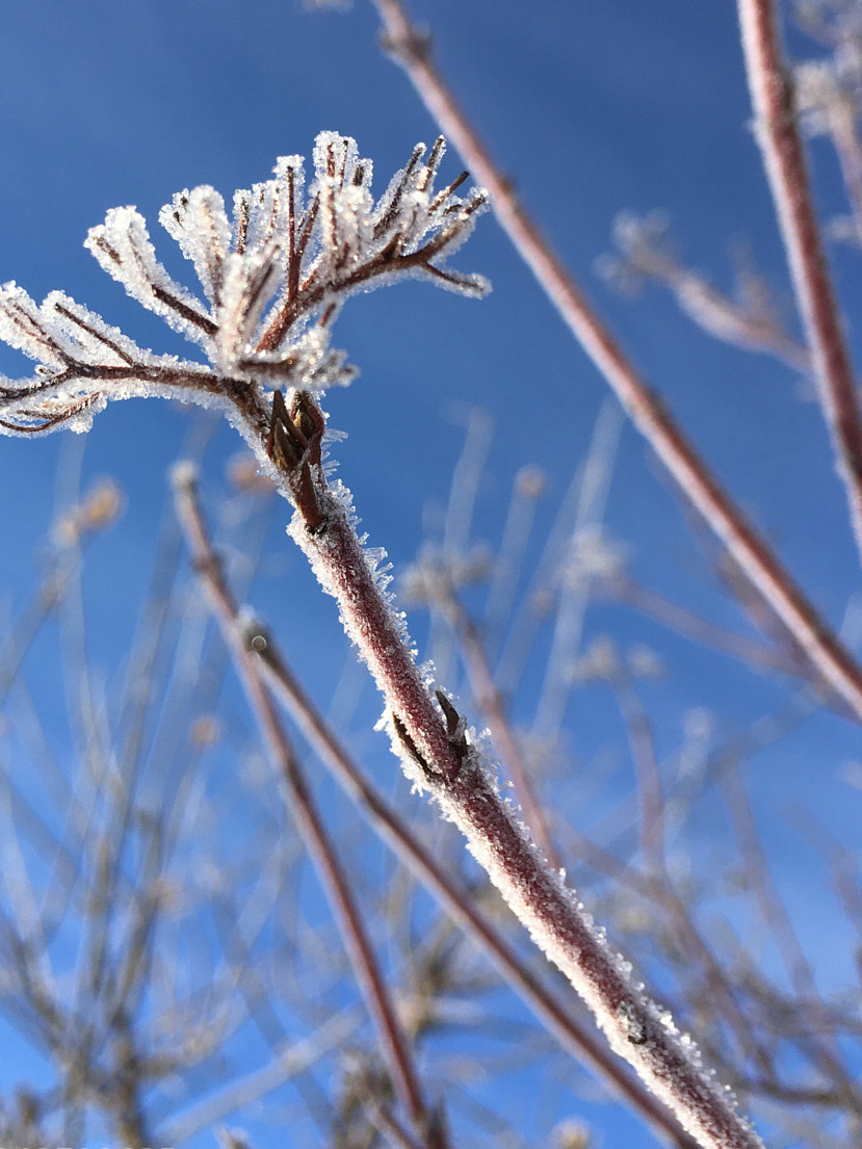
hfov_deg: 33.9
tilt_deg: +43.3
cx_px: 257
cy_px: 410
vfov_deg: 44.3
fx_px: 1394
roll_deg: -14.8
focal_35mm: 42
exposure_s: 1/1451
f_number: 2.2
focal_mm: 4.15
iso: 25
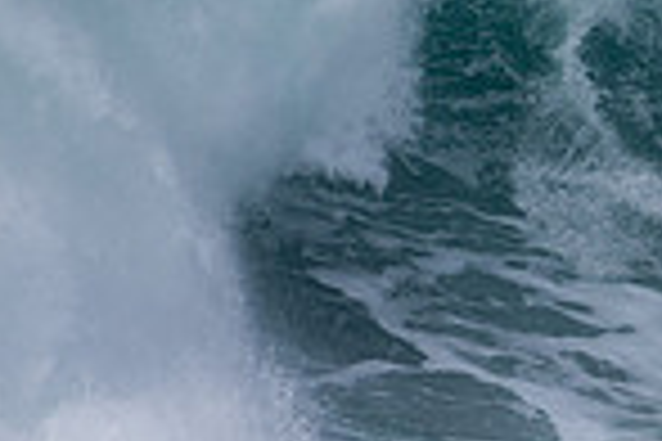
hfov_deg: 1.0
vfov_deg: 0.6
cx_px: 1256
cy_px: 209
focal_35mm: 2132
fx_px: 39202
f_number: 5.6
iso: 80
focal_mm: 500
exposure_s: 1/1000
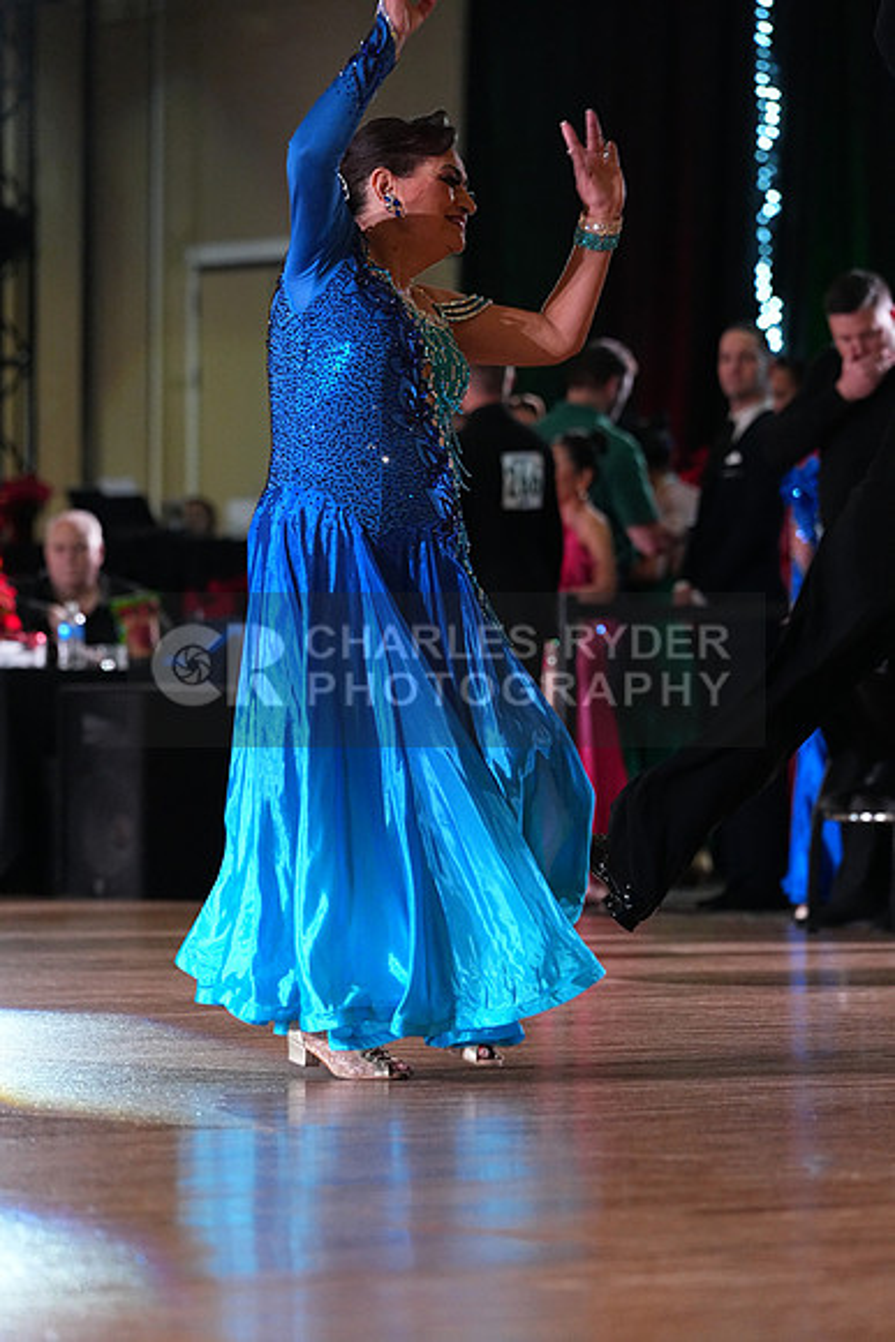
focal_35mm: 200
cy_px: 671
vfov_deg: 10.3
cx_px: 448
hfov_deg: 6.9
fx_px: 7453
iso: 6400
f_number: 5
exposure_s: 1/400
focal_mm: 200
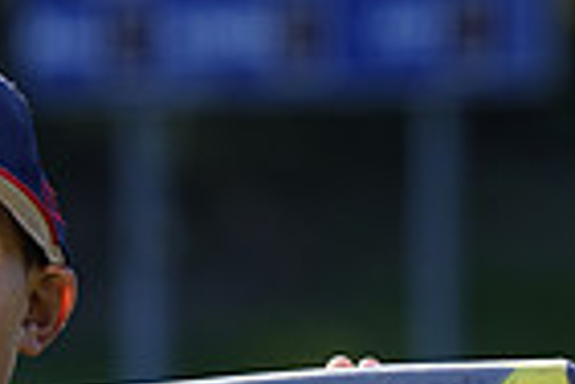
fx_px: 11036
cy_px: 619
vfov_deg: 2.0
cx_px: -16
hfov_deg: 3.0
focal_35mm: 691
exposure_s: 1/250
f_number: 5
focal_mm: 168
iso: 100
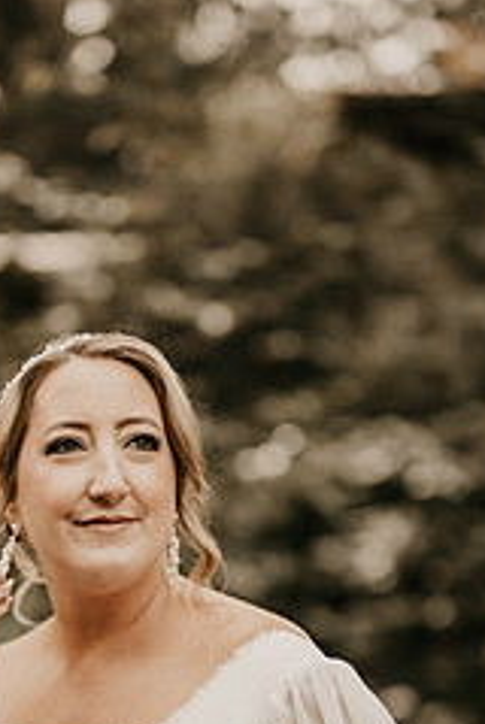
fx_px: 1894
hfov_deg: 14.6
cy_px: 551
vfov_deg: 21.5
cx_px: 197
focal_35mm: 94
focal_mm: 50
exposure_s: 1/4000
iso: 250
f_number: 1.2
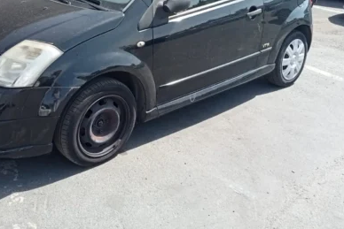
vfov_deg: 29.0
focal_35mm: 45
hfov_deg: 43.1
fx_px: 430
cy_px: 35
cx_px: 119
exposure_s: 1/420
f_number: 2.2
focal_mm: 3.46
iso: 100
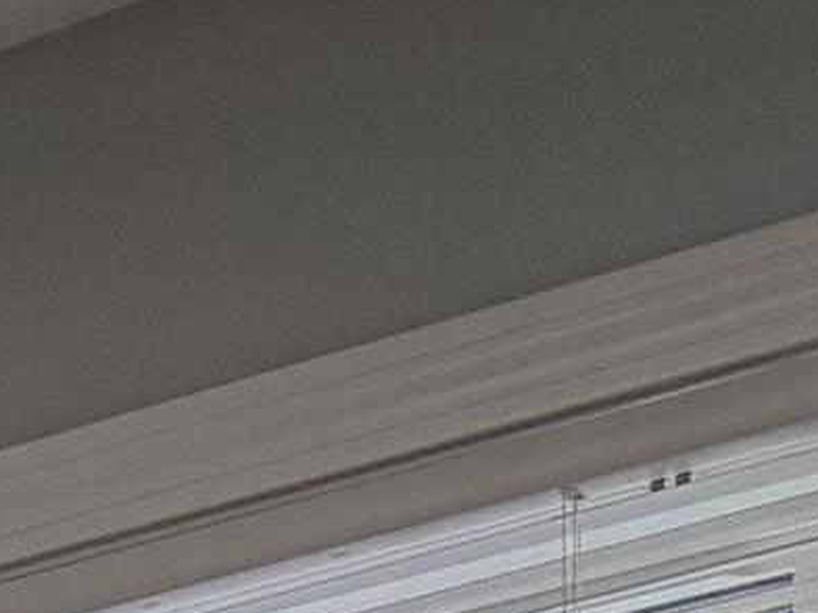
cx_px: -2277
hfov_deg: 7.7
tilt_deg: -0.9
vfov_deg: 6.5
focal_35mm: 188
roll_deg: +1.1
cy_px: 2377
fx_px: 4443
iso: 200
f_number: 1.78
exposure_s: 1/164
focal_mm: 6.76
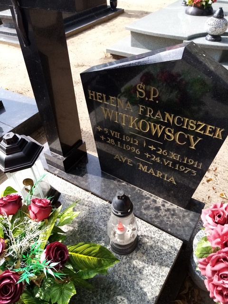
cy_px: 152
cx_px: 114
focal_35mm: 26
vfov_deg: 67.3
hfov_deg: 53.1
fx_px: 228
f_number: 1.8
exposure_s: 1/361
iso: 105
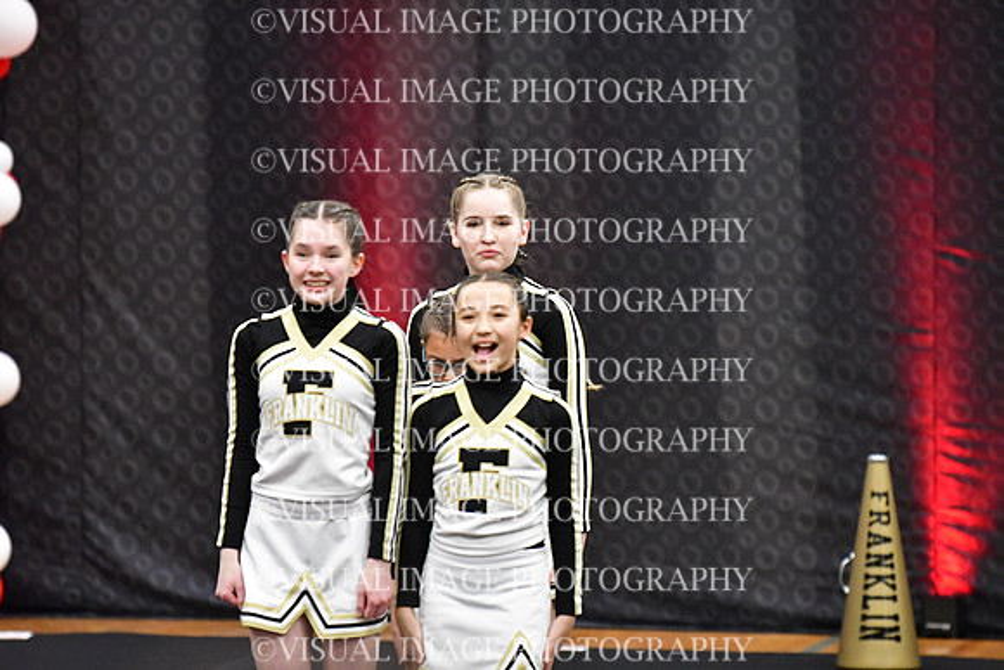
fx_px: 8368
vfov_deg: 4.6
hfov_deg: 6.9
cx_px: 502
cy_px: 335
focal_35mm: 300
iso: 5000
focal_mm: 200
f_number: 3.2
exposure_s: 1/500
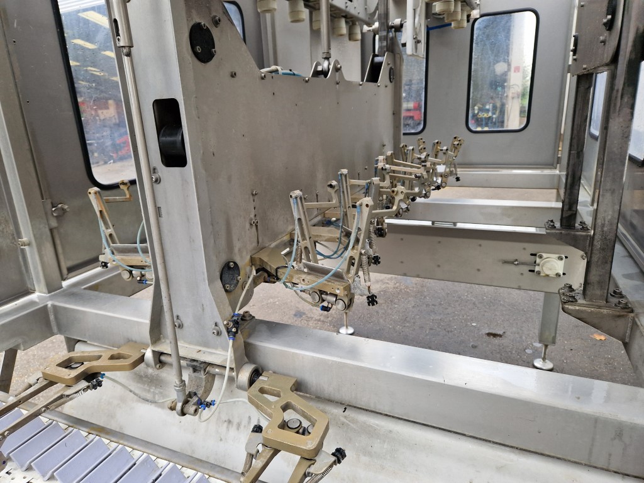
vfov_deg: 58.9
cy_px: 242
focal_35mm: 23
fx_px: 428
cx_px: 322
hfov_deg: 73.9
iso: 50
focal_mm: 5.4
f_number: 1.8
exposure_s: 1/180
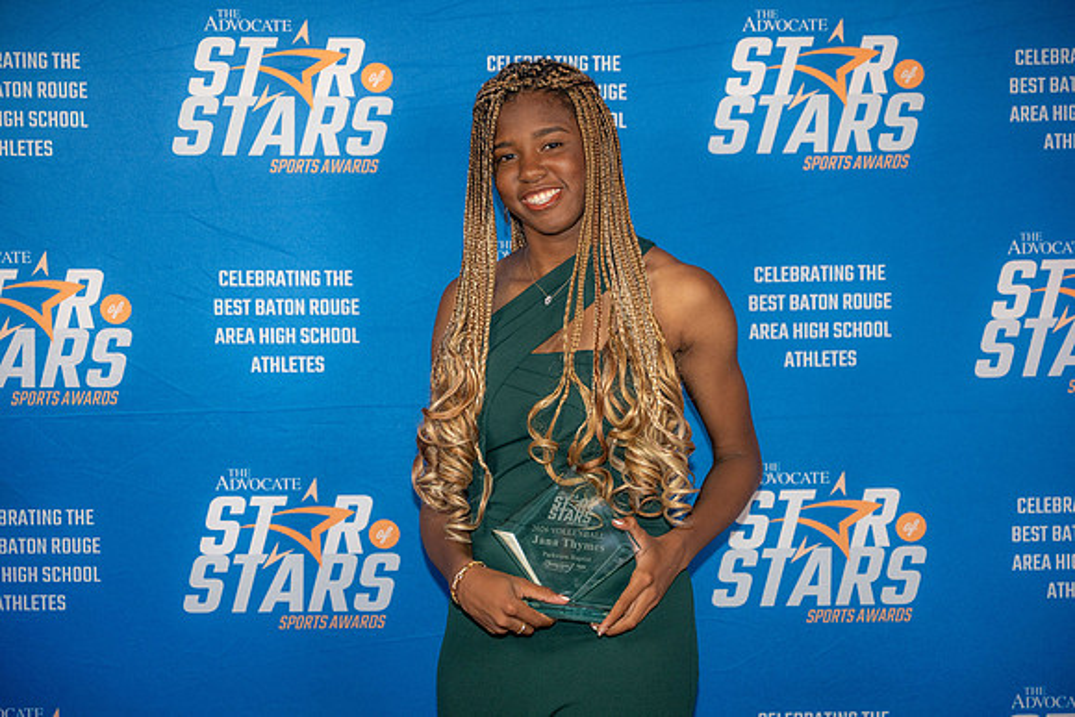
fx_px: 2091
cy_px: 358
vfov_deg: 19.5
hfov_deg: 28.8
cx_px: 538
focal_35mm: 70
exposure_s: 1/200
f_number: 3.2
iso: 400
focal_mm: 70
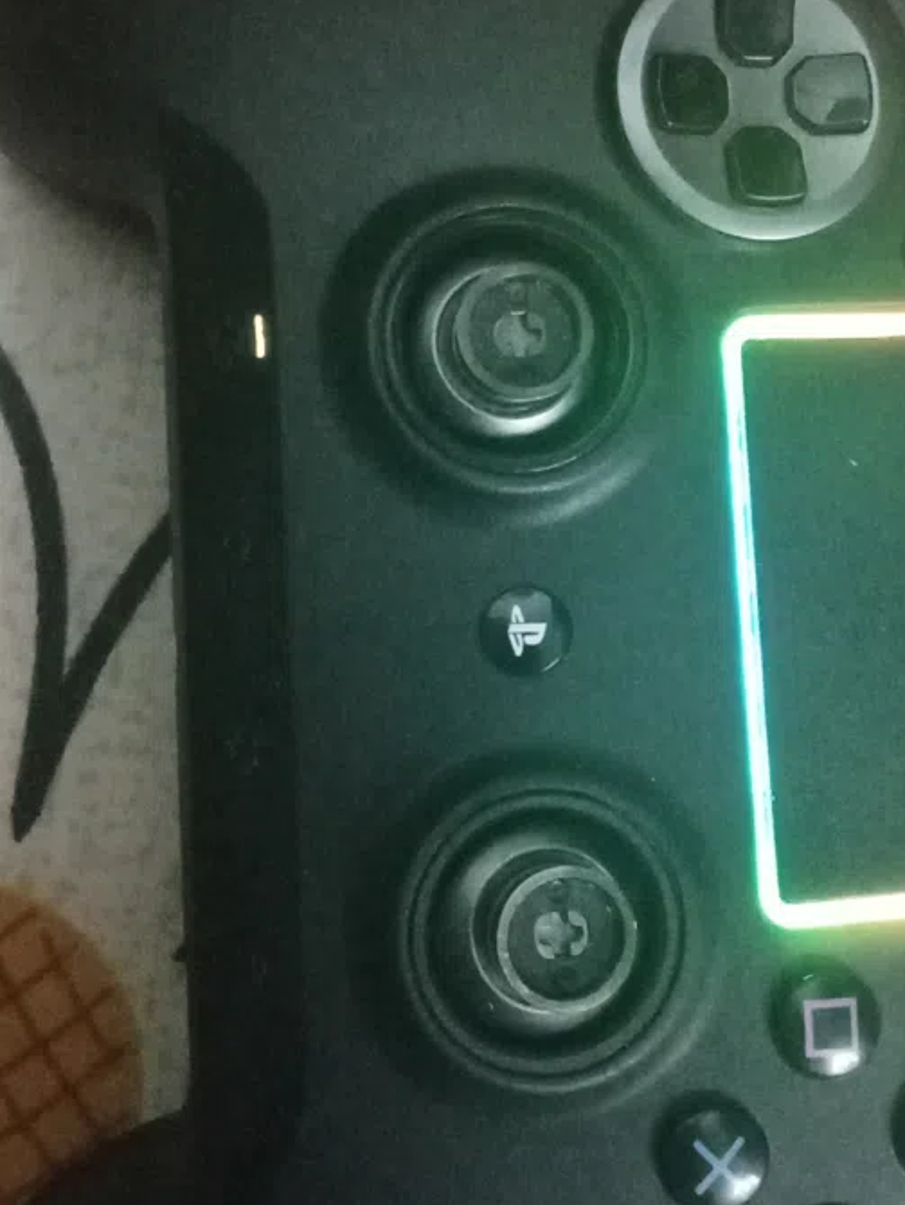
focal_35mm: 55
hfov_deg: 26.5
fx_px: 1916
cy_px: 449
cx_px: 554
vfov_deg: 34.7
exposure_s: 1/25
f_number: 2
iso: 2358
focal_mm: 2.79
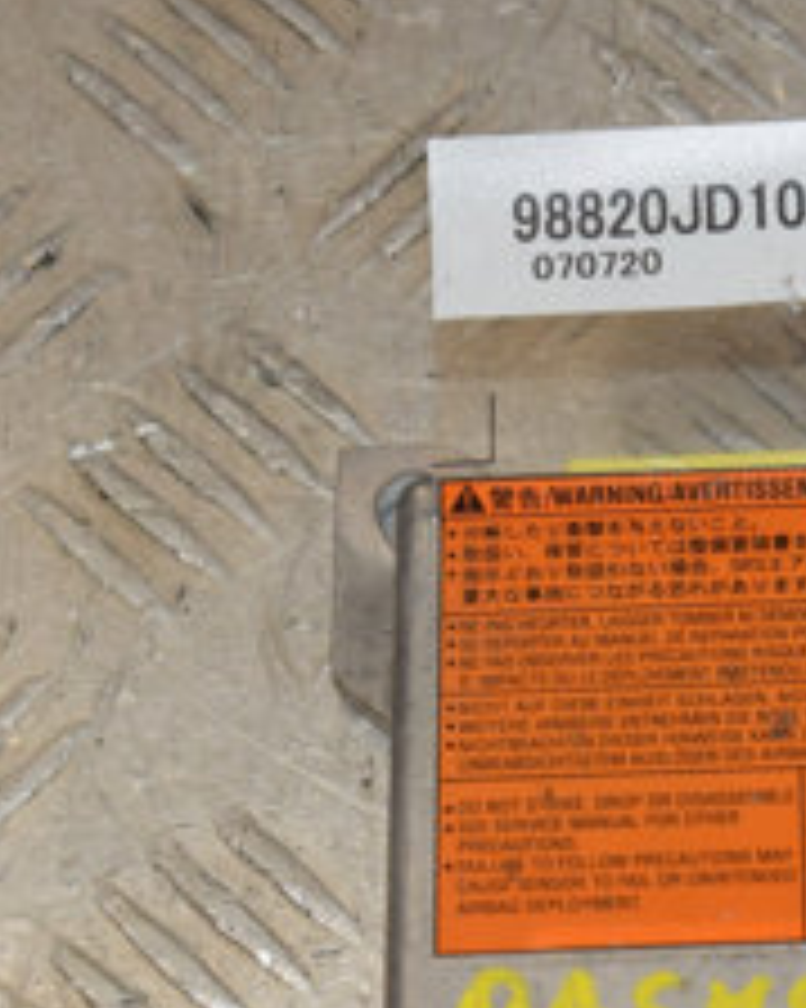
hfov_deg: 9.1
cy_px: 688
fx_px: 5043
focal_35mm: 169
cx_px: 752
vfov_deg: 11.4
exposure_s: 1/200
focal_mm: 42
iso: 800
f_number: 9
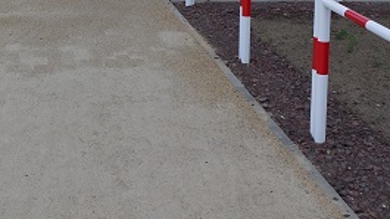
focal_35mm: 76
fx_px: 786
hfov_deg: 27.5
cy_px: -57
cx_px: 100
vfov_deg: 15.2
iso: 125
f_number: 4.5
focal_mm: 8.8
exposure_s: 1/800
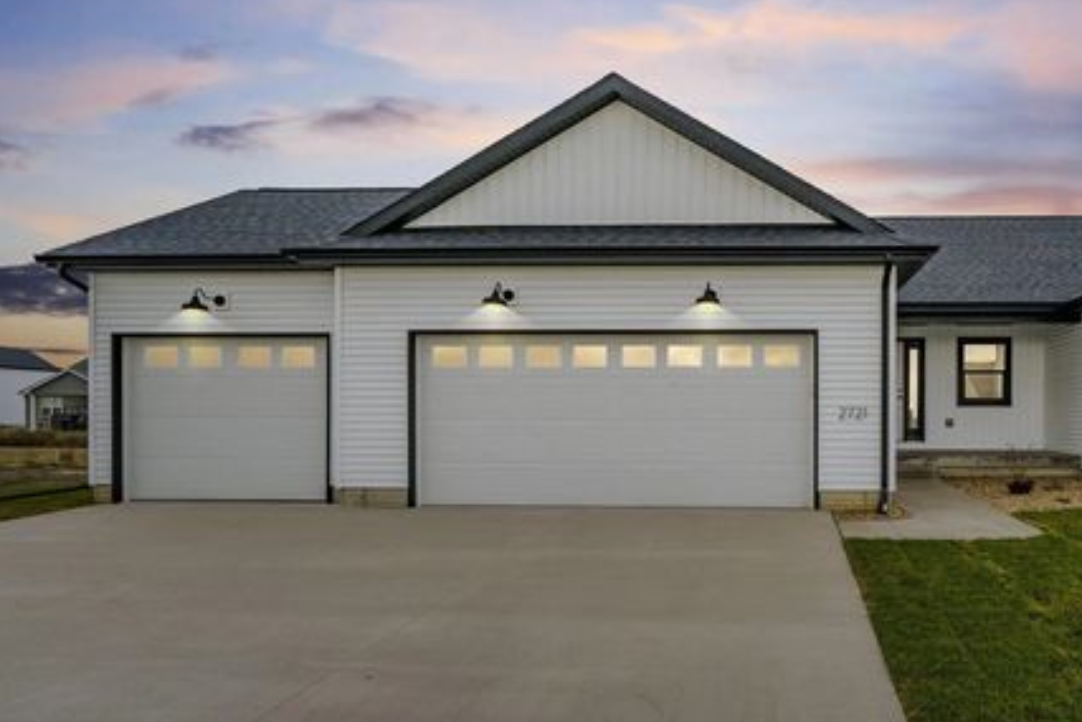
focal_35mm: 24
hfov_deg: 71.0
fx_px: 722
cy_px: 270
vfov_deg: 52.6
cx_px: 745
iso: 400
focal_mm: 16
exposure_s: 1/640
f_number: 9
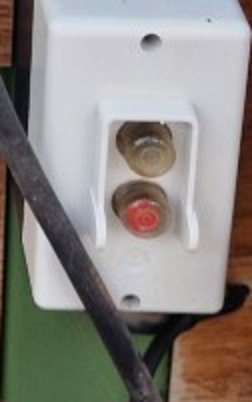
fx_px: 1360
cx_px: -160
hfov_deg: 10.1
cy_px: -344
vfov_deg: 14.6
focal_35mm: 124
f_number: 1.8
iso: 50
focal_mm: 5.4
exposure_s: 1/256
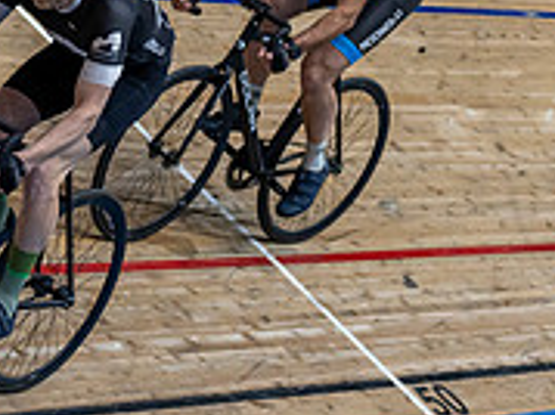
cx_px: 37
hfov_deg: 9.0
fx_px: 3493
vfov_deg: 6.8
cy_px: 63
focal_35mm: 218
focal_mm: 70
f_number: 2.8
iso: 3200
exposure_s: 1/1000
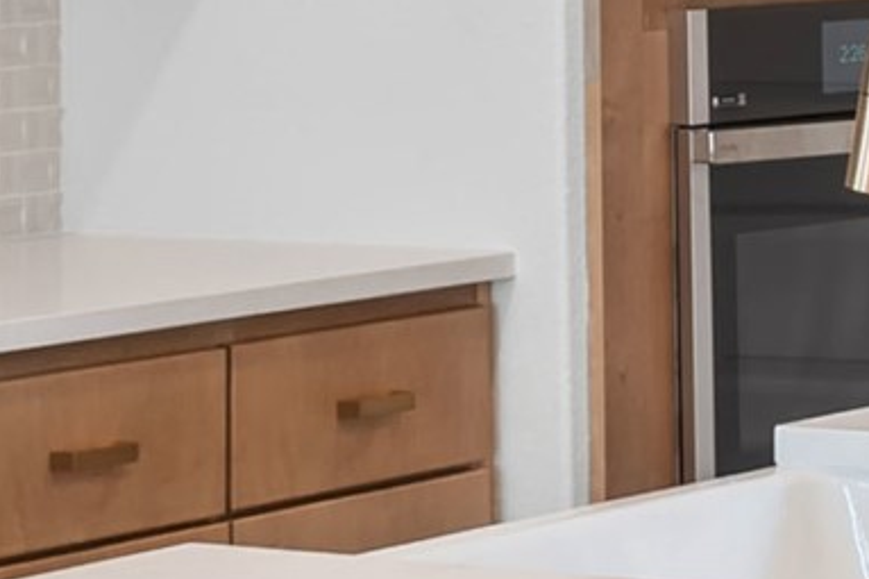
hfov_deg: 10.7
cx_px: 588
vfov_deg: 7.0
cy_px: -234
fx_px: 4657
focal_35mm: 193
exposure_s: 1/4
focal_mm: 23
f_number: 8
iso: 200
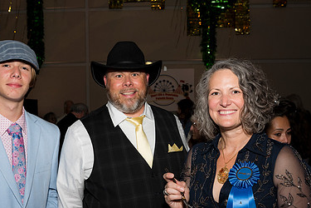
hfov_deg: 40.3
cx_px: 135
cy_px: 127
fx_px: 423
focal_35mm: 49
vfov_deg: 27.5
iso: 800
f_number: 5.6
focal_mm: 31
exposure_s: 1/160
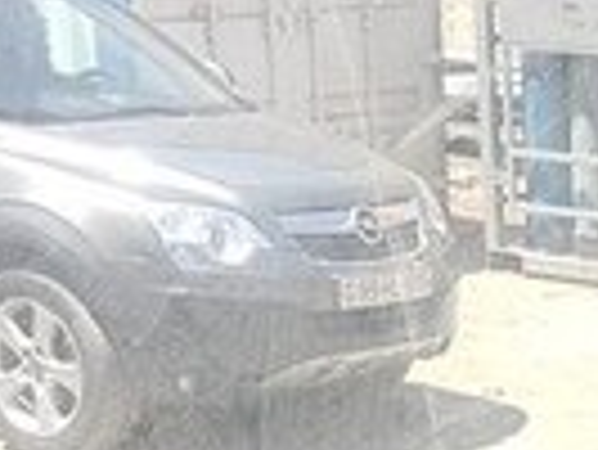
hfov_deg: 14.1
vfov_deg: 10.4
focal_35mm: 129
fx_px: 2231
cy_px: 961
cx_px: 953
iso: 40
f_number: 1.7
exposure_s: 1/540
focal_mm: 4.2
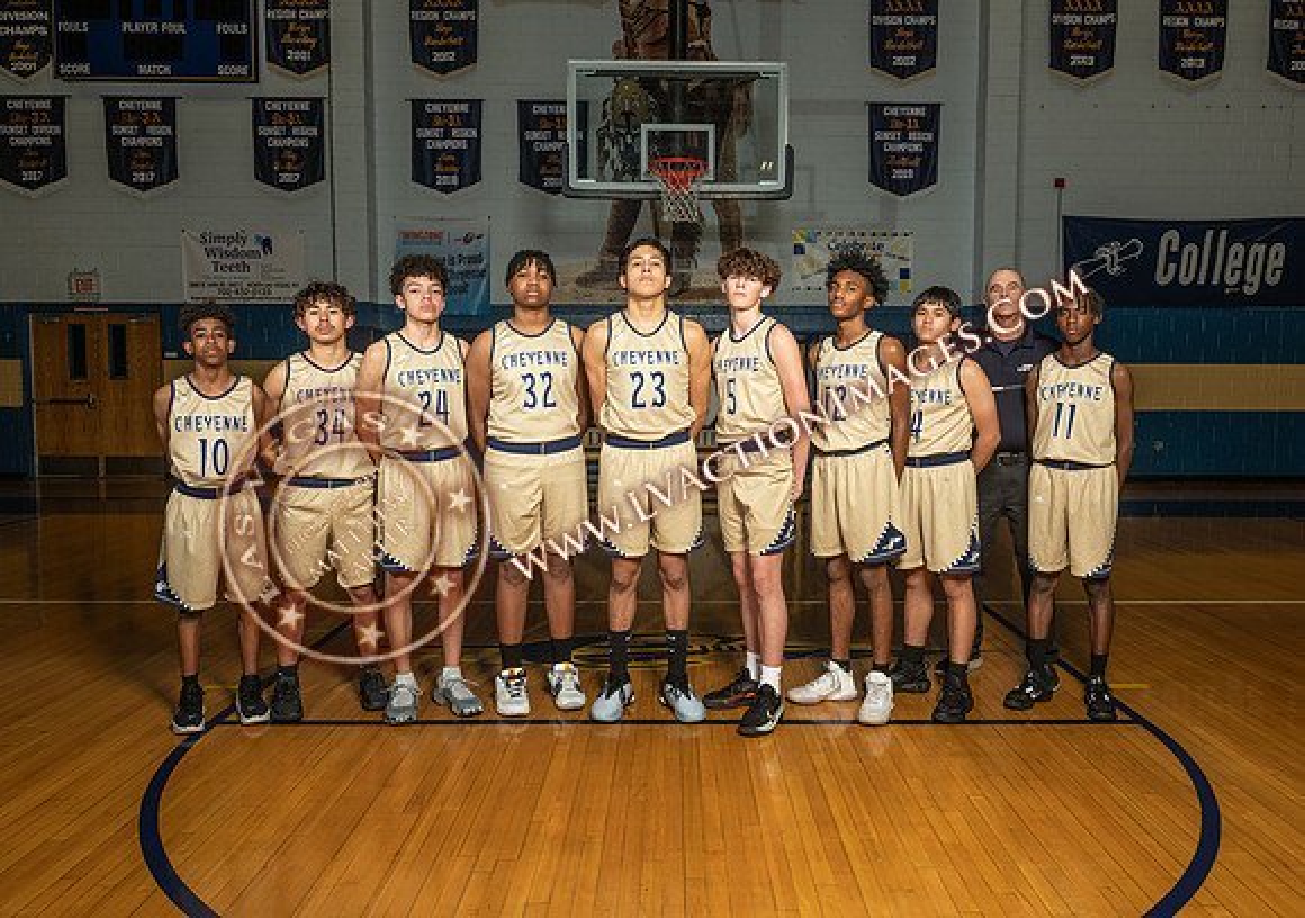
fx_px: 1018
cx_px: 682
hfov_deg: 65.3
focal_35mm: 28
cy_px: 455
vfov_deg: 48.5
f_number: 7.1
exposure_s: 1/125
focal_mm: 26
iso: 125
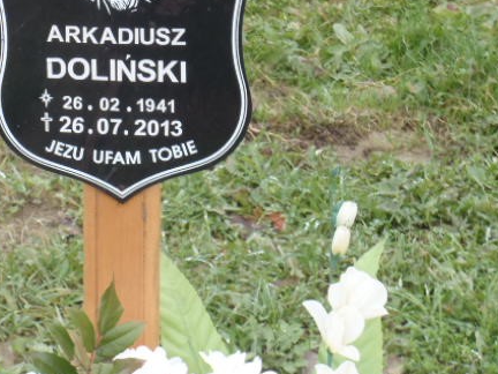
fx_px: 2172
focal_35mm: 151
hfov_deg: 13.0
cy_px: 142
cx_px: 134
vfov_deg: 9.8
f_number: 5.1
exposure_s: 1/80
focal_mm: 18.2
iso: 200
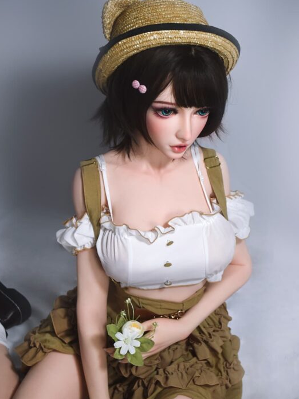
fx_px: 610
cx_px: 147
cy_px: 217
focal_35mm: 53
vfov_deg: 36.1
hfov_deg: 27.5
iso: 400
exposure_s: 1/100
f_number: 5
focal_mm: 32
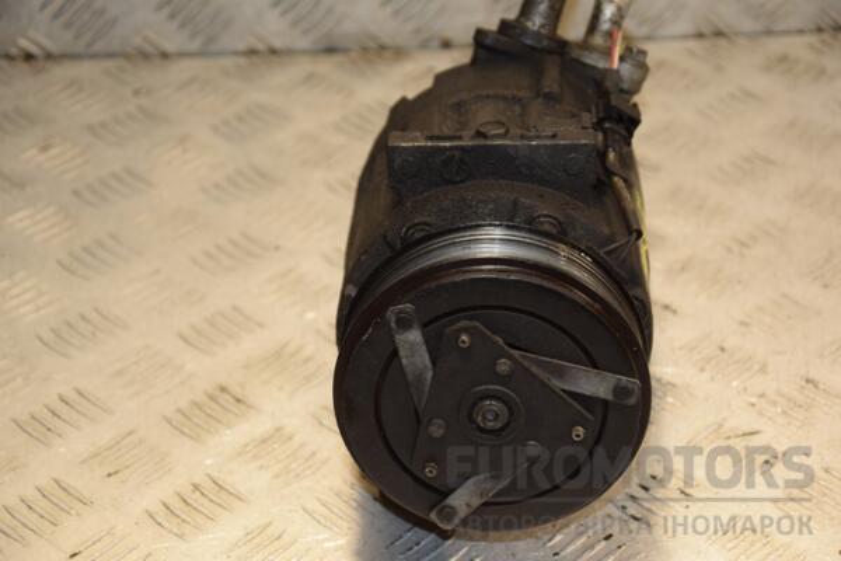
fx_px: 2313
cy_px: 280
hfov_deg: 20.6
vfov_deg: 13.8
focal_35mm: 99
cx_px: 420
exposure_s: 1/160
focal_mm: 66
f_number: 5.3
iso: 800
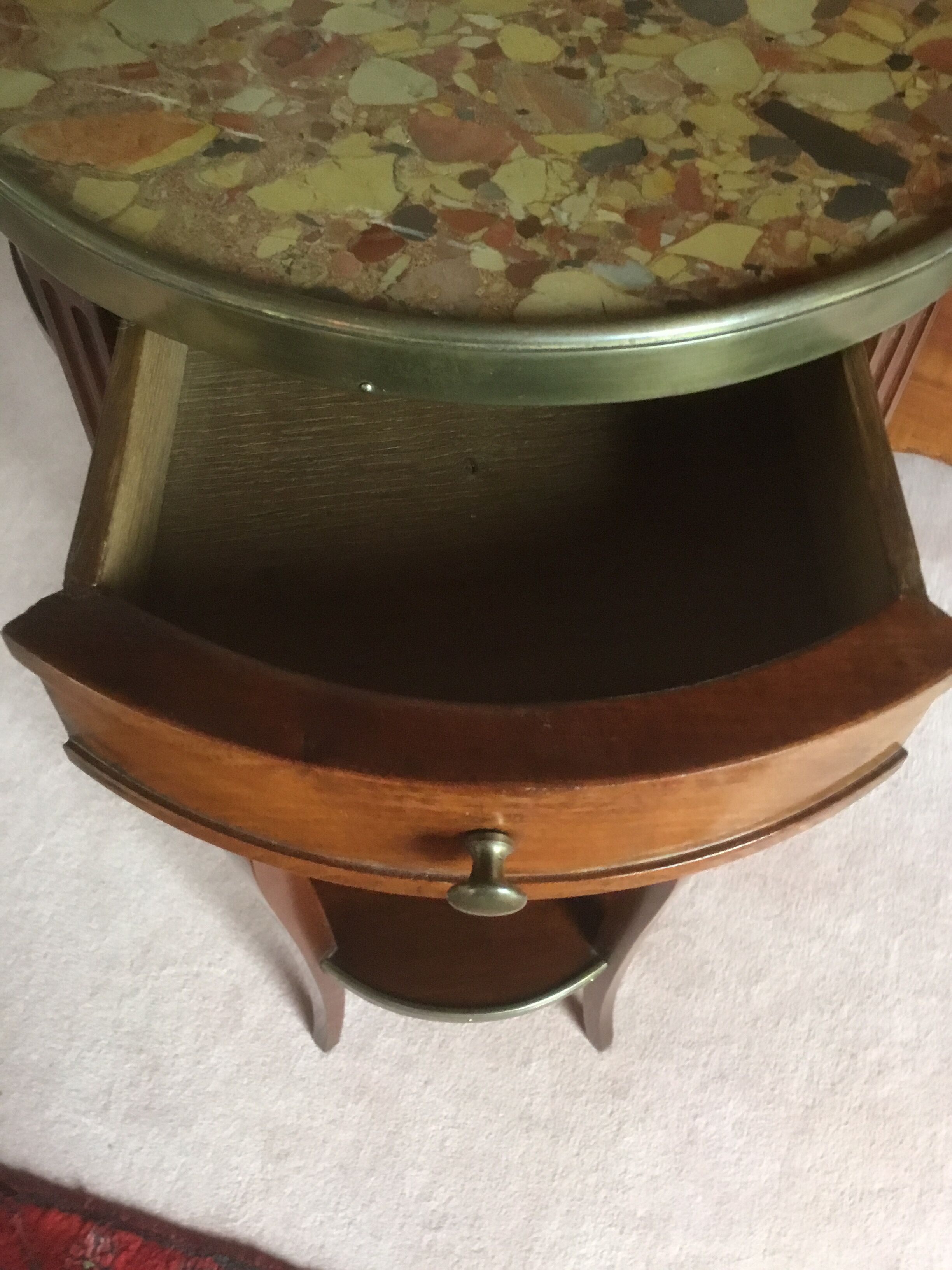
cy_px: 635
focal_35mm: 31
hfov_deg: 45.4
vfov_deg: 58.4
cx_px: 476
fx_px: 1137
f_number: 2.4
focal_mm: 3.3
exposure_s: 1/20
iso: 200
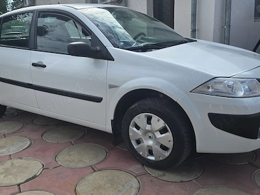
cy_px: 108
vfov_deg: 39.7
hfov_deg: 51.1
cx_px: 111
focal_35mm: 36
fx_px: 271
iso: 80
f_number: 1.7
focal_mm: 6.3
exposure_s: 1/3042
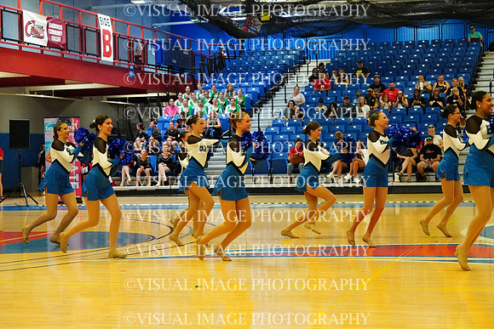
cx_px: 247
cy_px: 164
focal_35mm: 76
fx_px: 1043
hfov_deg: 26.6
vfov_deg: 18.0
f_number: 4
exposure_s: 1/1000
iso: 20000
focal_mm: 76
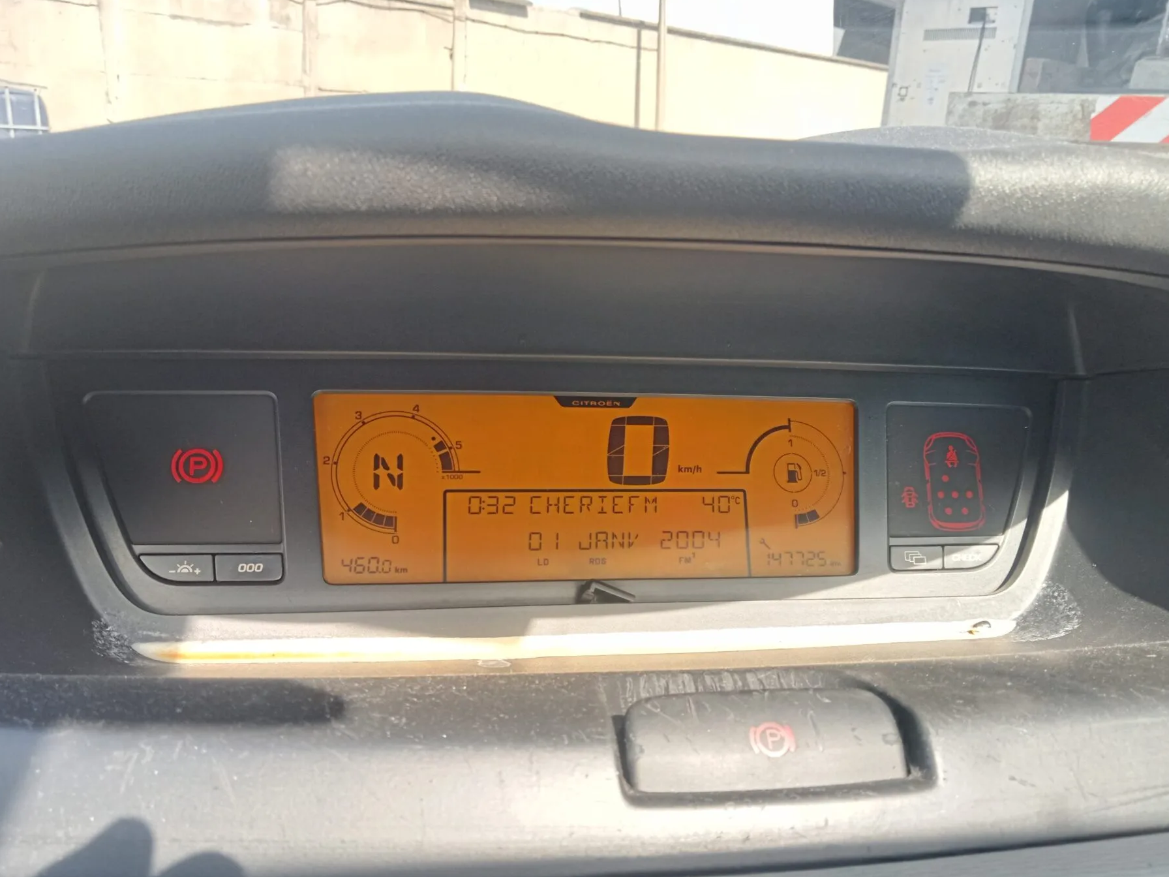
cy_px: 463
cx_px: 581
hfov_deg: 60.0
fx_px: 1013
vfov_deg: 46.8
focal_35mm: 30
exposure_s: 1/50
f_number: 2.2
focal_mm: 3.46
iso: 129
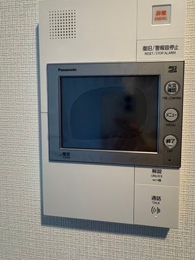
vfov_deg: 81.1
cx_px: 109
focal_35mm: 20
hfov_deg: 65.7
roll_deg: -0.7
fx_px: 150
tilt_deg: -3.3
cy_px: 109
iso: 250
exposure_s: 1/60
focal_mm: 2.22
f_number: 2.2
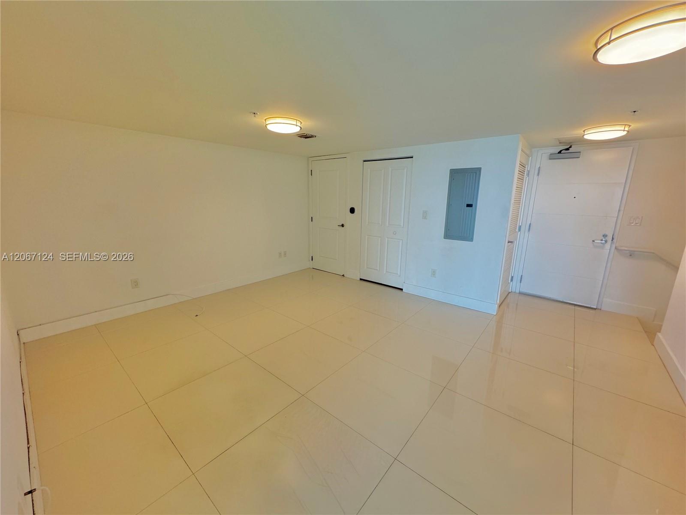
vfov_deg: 85.7
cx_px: 343
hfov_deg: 102.1
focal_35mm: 14
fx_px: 277
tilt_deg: -12.8
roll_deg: -1.2
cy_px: 258
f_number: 2.2
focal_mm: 2.22
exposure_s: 1/120
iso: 200
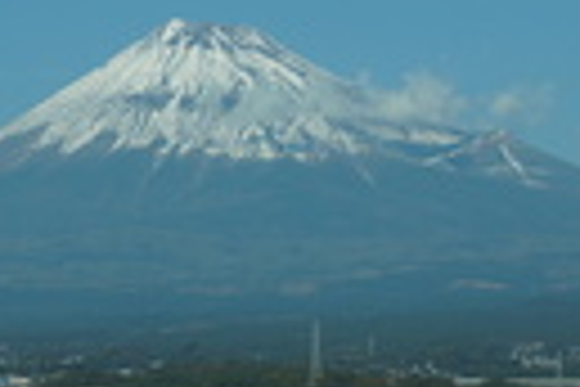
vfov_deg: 7.6
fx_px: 2916
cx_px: 153
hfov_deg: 11.3
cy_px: 268
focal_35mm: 181
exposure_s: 1/320
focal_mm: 26
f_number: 9
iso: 100
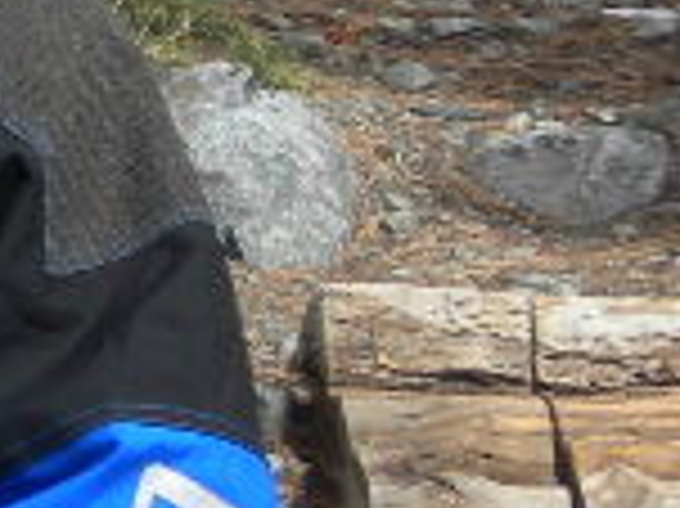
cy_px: -45
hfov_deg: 8.9
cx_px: -1049
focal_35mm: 196
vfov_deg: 7.5
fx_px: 3847
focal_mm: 6.6
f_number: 3.5
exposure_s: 1/402
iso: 64
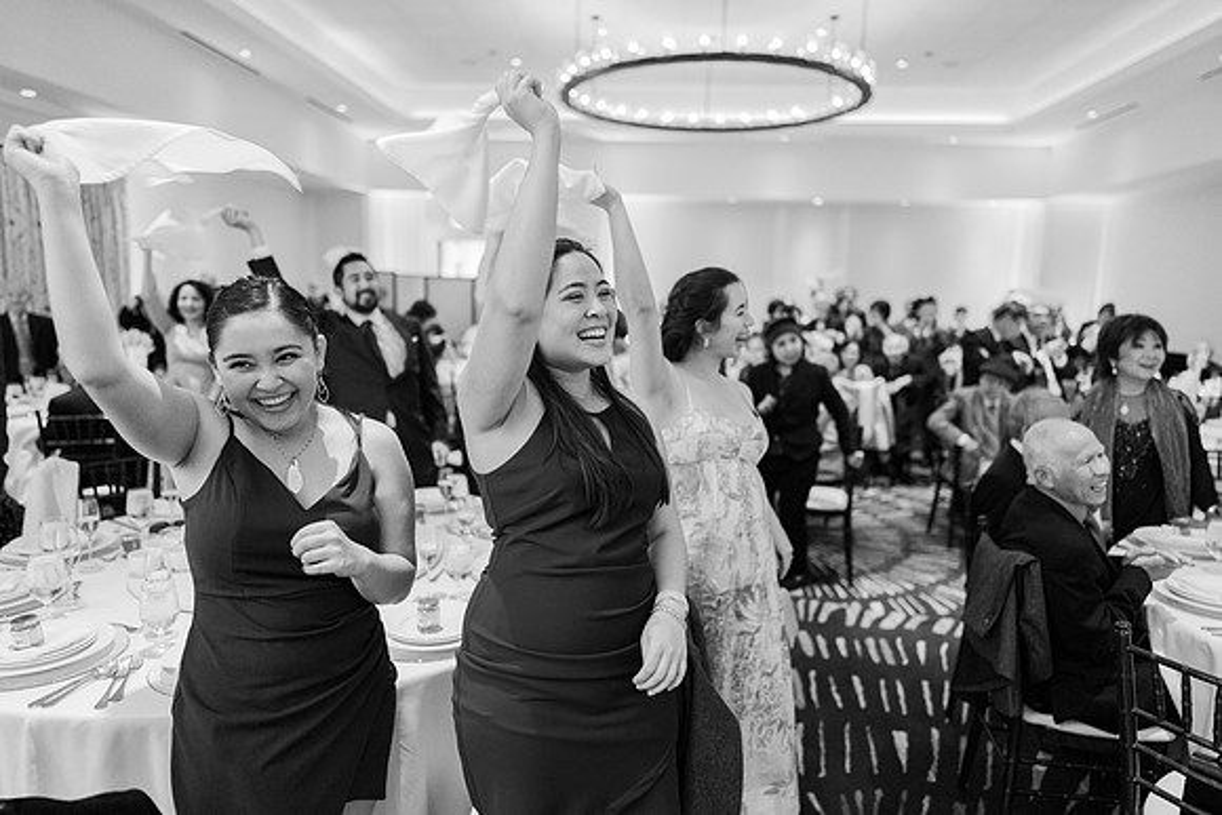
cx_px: 611
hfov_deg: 73.7
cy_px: 408
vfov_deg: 53.2
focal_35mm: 24
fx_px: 815
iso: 4000
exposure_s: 1/250
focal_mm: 24
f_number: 1.4
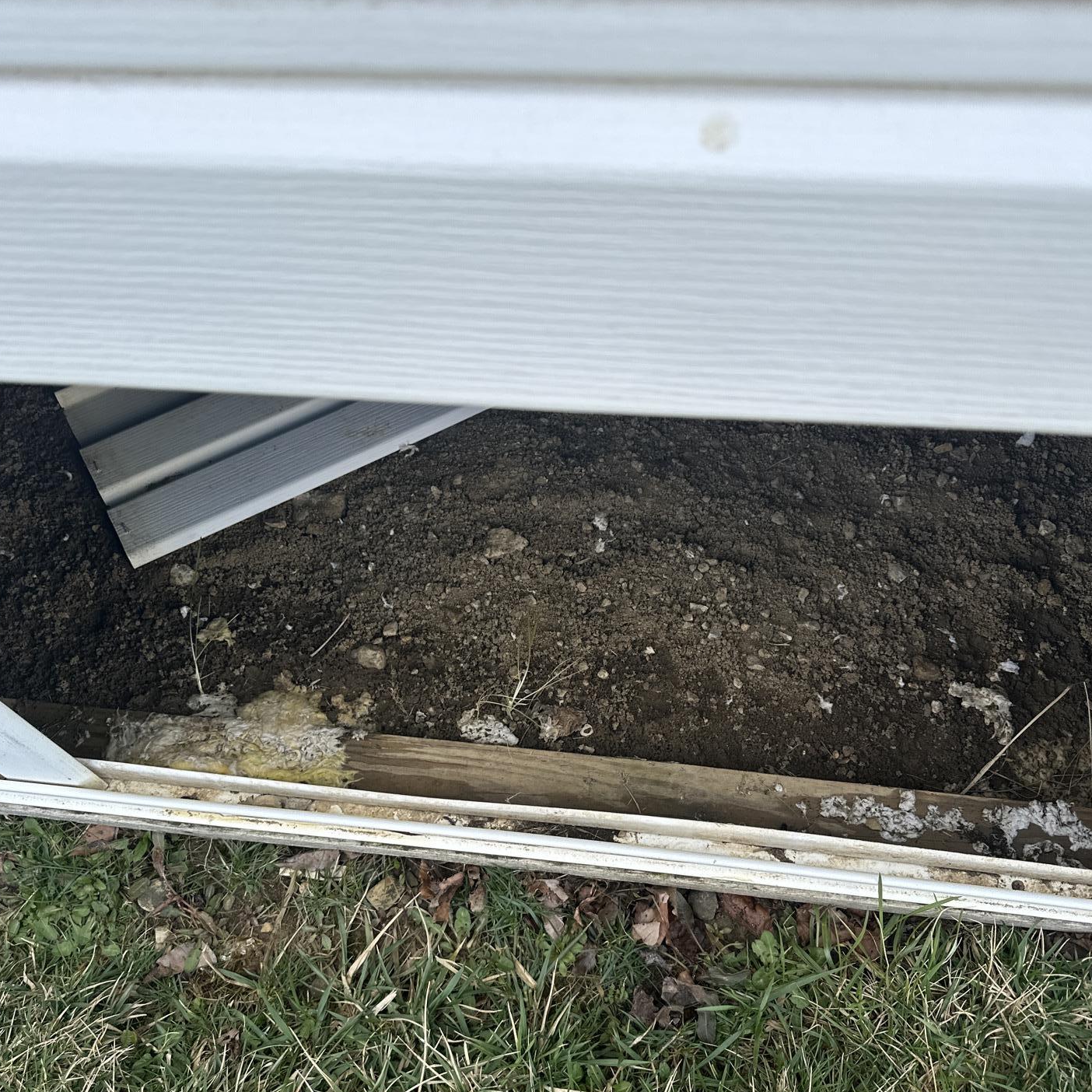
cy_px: 587
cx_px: 548
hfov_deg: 55.6
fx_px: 1035
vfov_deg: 55.6
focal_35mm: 29
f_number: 1.78
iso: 80
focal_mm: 6.86
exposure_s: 1/1412
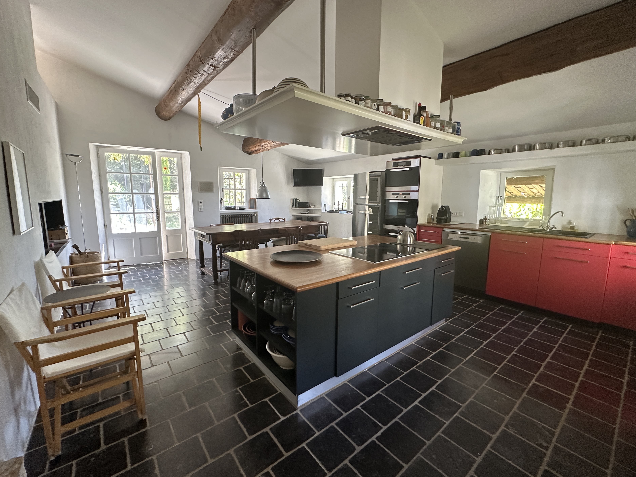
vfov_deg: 81.7
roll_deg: -0.4
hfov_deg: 98.2
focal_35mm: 15
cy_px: 233
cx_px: 320
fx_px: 276
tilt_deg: -8.1
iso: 250
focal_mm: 2.22
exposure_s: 1/99
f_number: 2.2
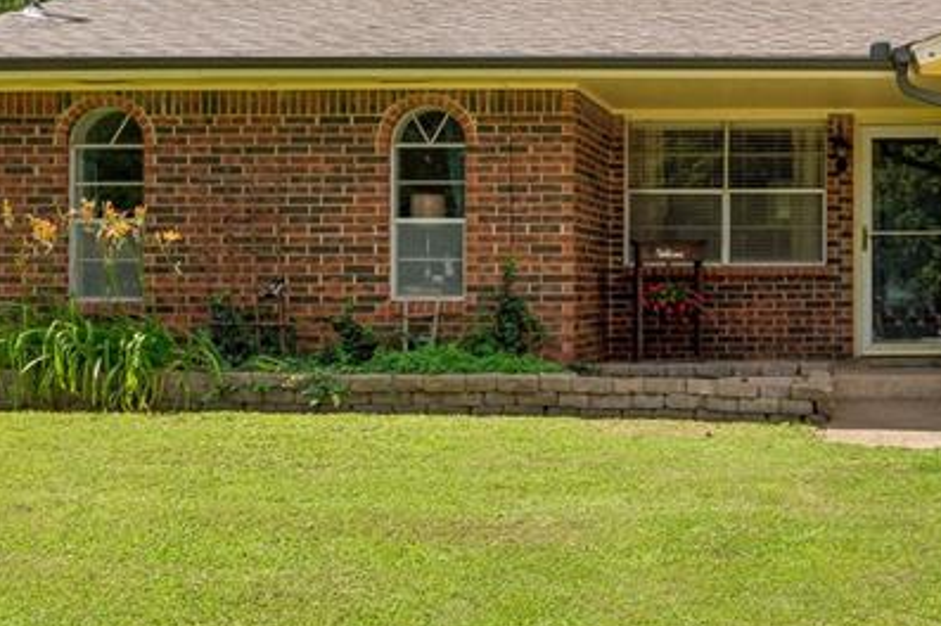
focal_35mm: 50
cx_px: 864
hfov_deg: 36.7
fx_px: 1313
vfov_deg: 26.4
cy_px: 138
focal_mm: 13
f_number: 9
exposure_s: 1/500
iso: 100
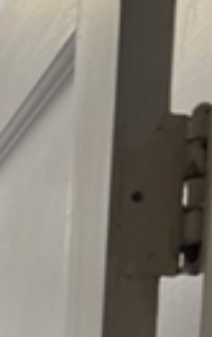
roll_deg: -0.3
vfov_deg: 11.1
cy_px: 789
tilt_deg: -9.5
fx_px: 1473
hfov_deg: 7.5
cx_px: -365
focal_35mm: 160
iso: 80
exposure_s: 1/120
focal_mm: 5.7
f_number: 1.5
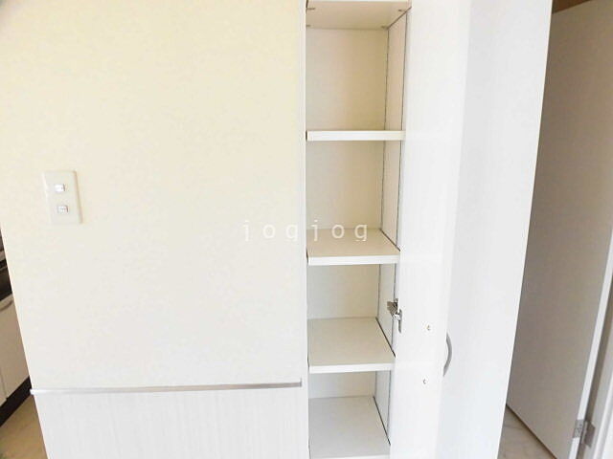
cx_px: 306
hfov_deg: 71.6
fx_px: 425
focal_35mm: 24
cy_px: 230
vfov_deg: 56.8
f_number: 3.1
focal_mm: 4.3
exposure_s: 1/40
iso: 320
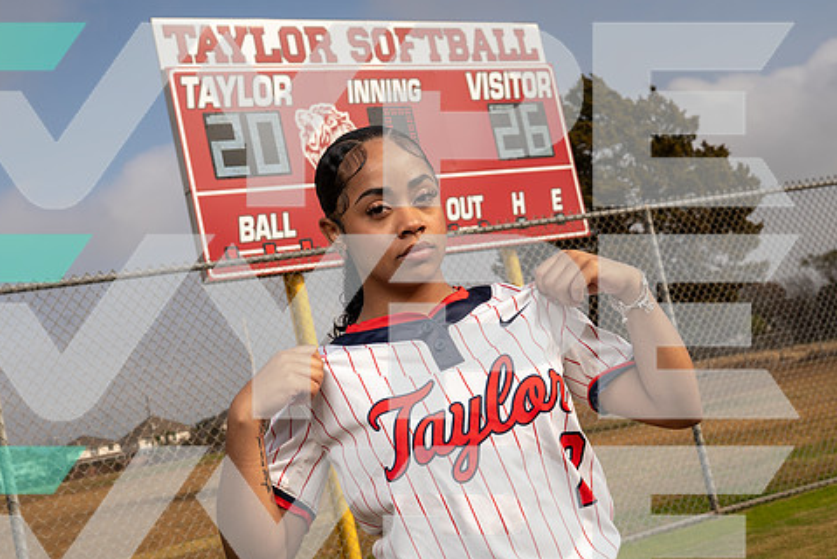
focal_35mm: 46
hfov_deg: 42.6
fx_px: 1070
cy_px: 328
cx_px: 355
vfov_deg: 29.2
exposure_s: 1/250
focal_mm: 38
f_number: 8
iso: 100
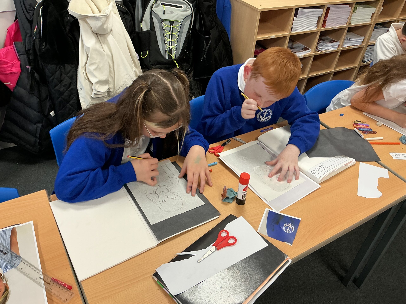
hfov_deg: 61.7
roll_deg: -4.6
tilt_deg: -38.7
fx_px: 340
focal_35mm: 29
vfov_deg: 48.2
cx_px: 203
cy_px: 152
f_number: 1.8
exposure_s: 1/60
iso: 80
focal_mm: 3
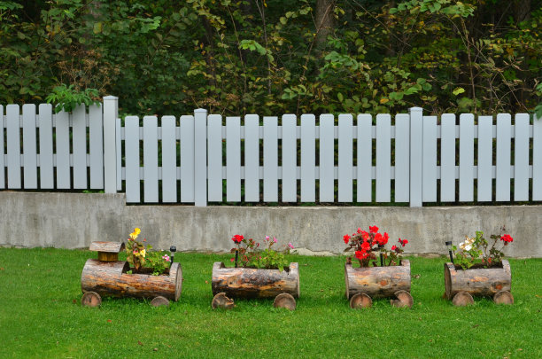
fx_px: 1014
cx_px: 271
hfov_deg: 29.9
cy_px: 180
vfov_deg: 20.1
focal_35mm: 68
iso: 320
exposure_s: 1/60
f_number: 5.6
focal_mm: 45
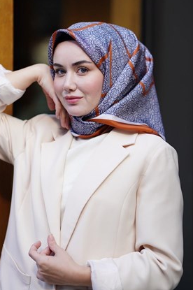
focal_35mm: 123
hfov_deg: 11.1
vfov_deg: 16.6
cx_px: 85
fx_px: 991
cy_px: 101
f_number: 1.4
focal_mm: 85
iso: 100
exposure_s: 1/640
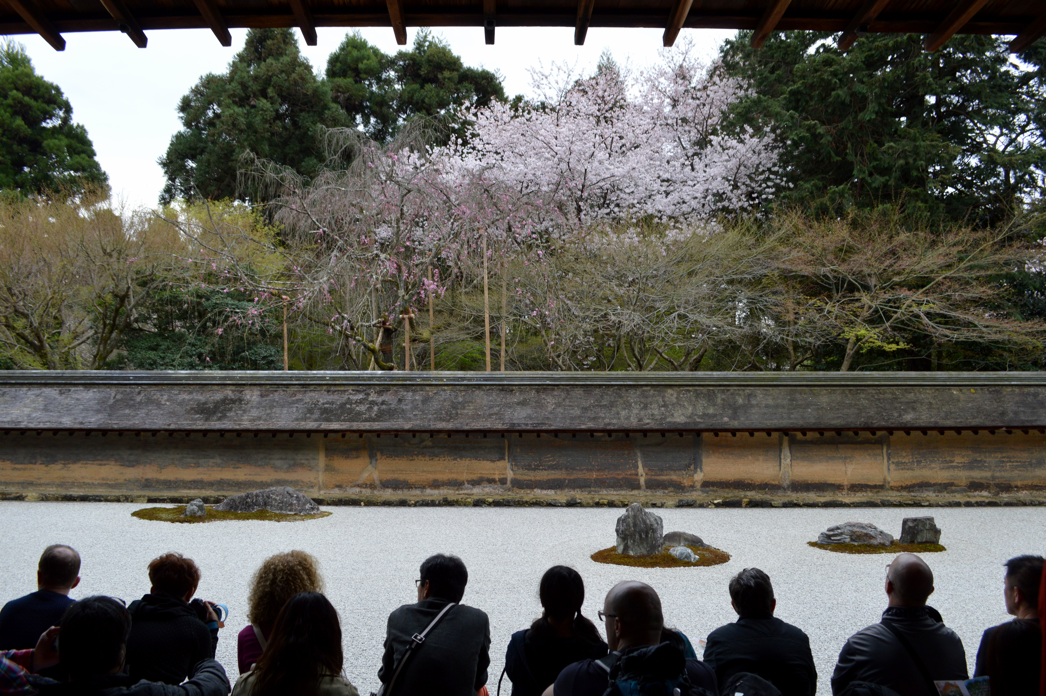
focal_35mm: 27
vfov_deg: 47.8
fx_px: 784
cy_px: 348
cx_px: 523
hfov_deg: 67.4
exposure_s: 1/125
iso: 320
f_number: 5.6
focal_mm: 18
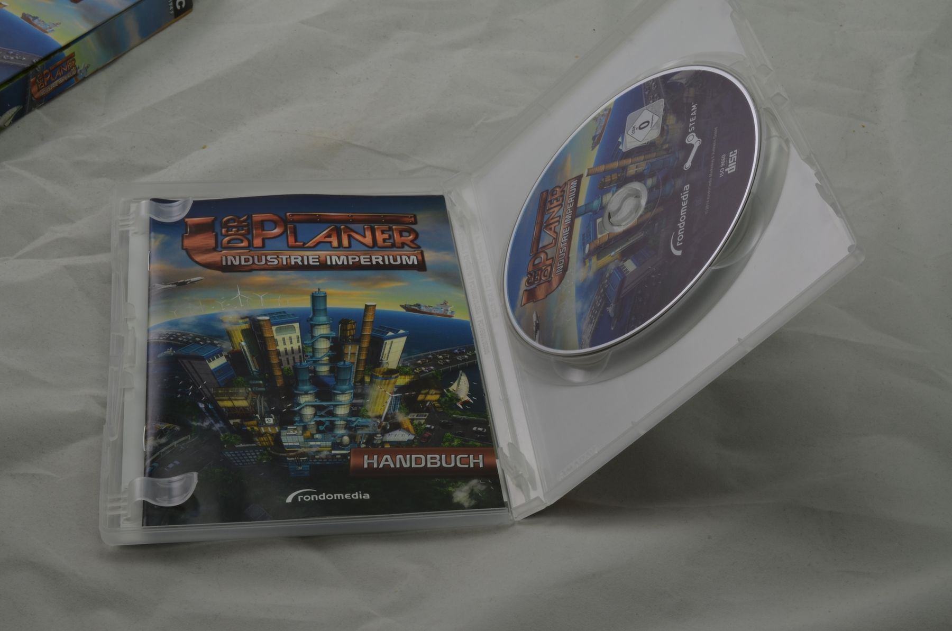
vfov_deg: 22.5
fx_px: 1584
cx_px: 476
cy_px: 316
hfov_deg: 33.5
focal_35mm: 60
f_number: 20
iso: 100
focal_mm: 40
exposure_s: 1/3
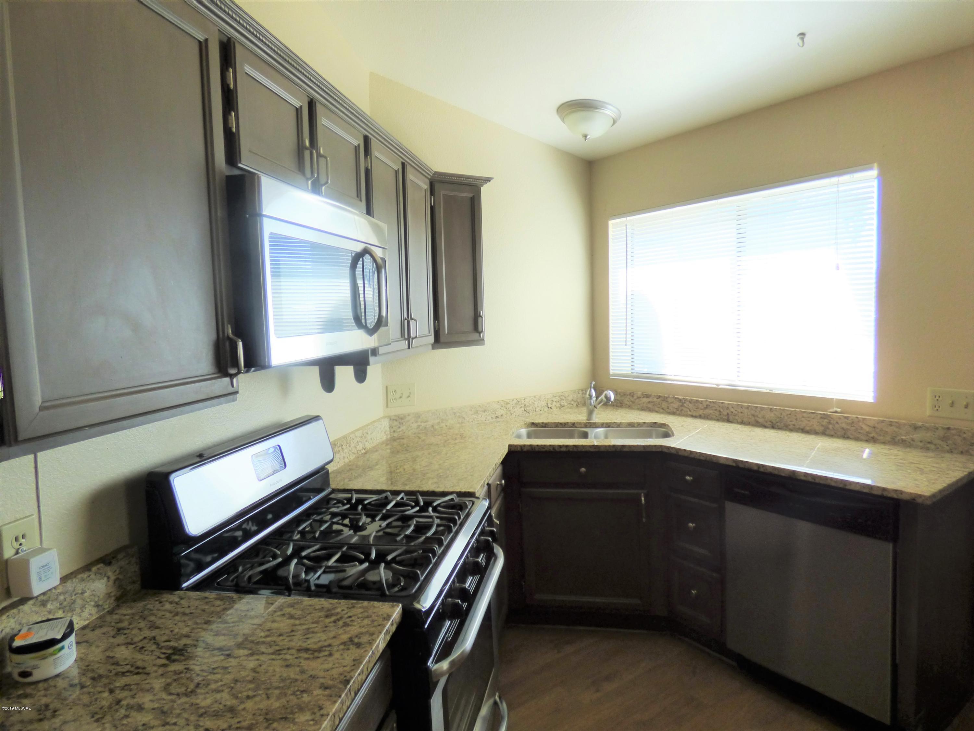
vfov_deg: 66.0
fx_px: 563
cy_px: 366
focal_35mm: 20
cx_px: 487
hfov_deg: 81.7
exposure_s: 1/125
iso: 200
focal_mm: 3.58
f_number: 2.8
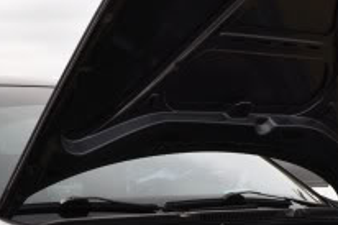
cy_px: 223
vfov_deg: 10.6
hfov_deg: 16.0
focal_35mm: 128
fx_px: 1201
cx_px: 112
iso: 200
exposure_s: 1/320
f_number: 10
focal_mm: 22
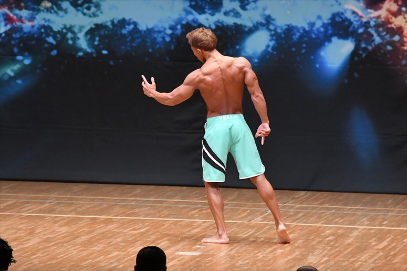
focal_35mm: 285
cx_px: 204
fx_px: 3221
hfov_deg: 7.2
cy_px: 136
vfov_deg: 4.8
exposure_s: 1/400
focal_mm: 190
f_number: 5.6
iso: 8000
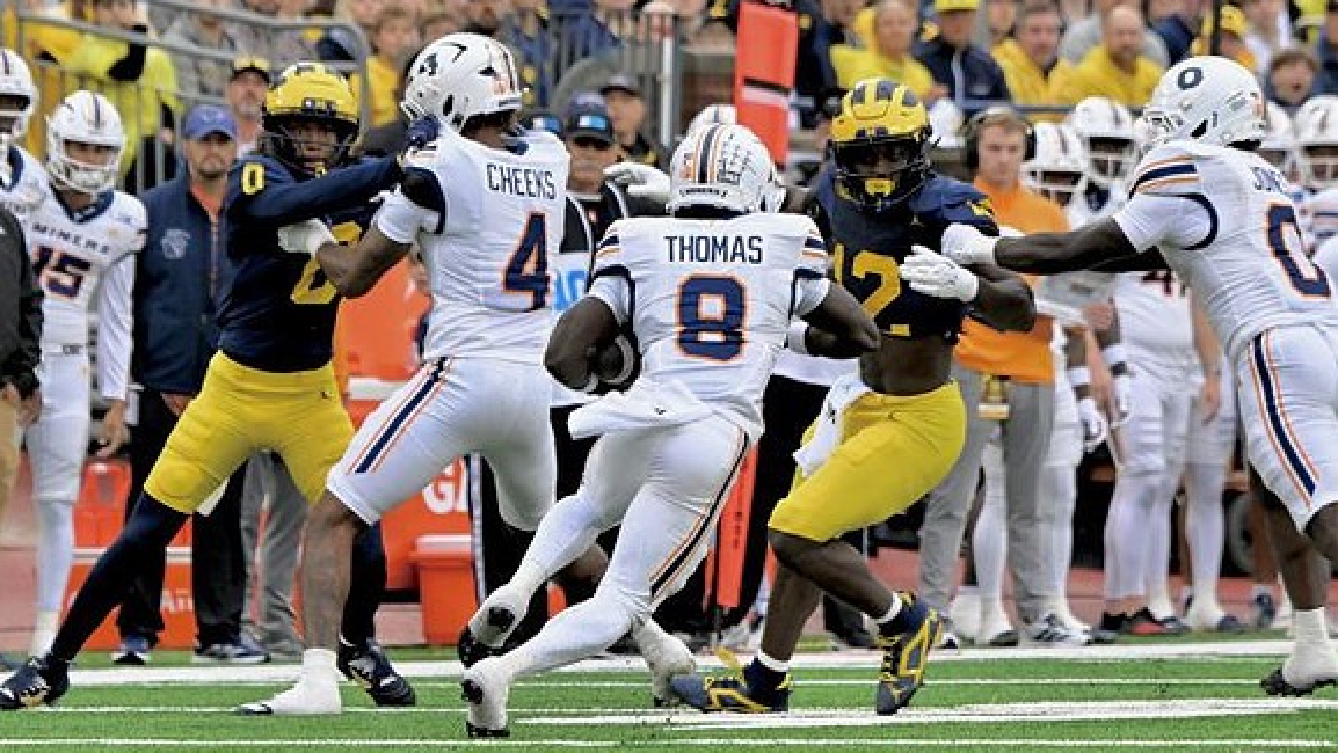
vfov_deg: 2.8
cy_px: 367
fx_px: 15687
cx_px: 668
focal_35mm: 442
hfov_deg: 4.9
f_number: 5.6
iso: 2000
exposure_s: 1/1250
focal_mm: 280
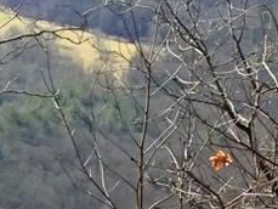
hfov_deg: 6.0
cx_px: 23
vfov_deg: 4.5
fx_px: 2628
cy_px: -26
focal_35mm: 327
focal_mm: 18
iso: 800
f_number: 18
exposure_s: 1/125
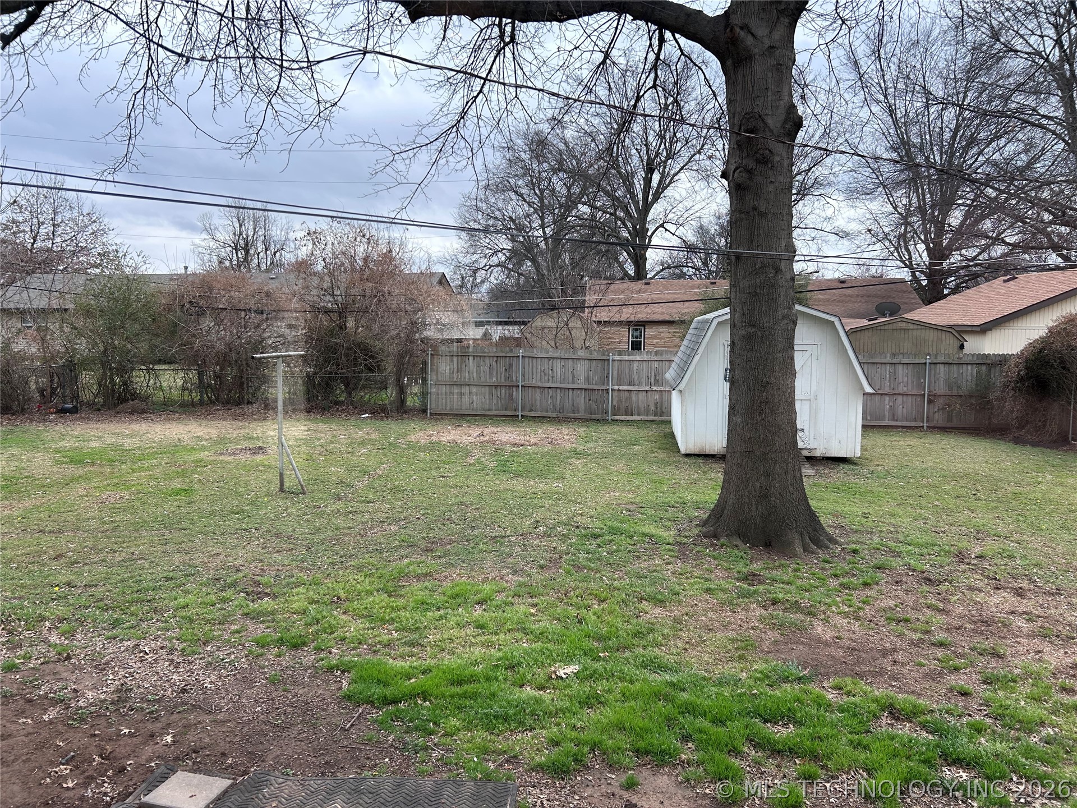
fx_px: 809
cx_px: 538
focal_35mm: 26
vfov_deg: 53.1
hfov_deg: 67.3
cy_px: 404
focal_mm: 5.7
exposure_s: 1/1901
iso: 50
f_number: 1.5
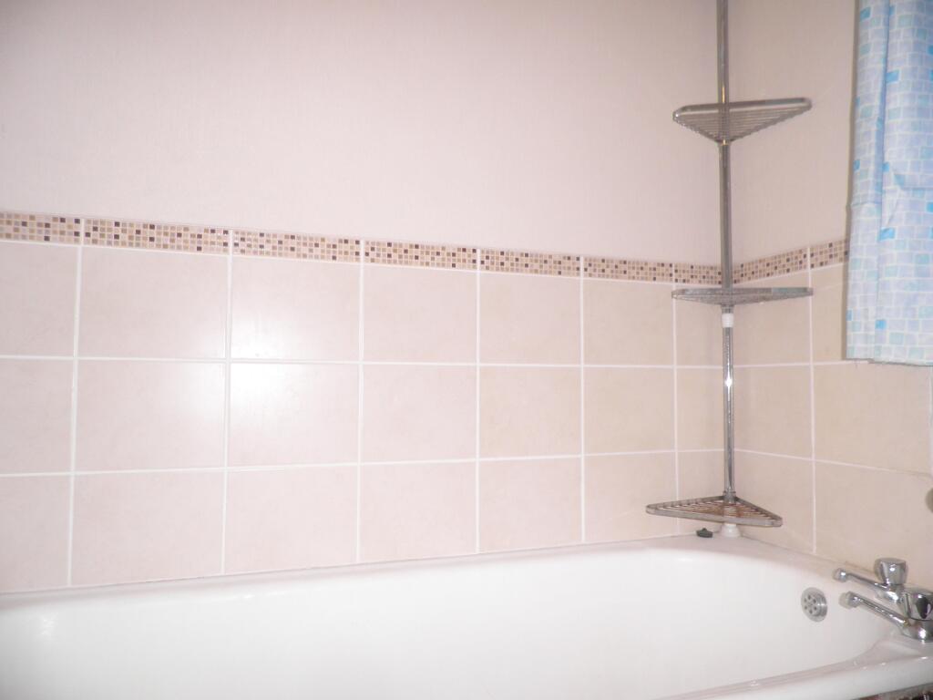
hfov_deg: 71.6
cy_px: 350
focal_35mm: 24
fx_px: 647
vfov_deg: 56.8
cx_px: 466
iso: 100
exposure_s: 1/30
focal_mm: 4.3
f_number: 3.3
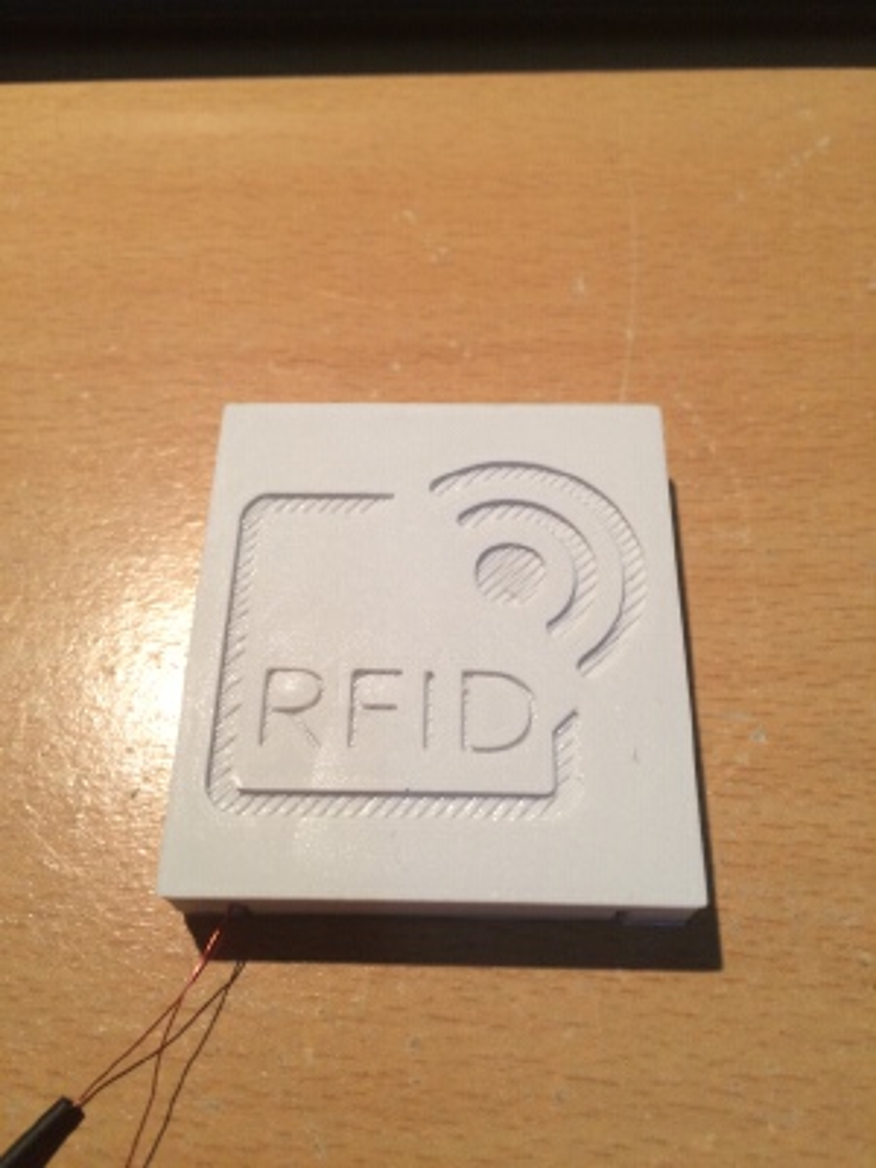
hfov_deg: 48.2
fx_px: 979
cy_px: 584
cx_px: 438
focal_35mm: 29
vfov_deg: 61.7
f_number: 2.2
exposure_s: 1/33
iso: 250
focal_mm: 4.15
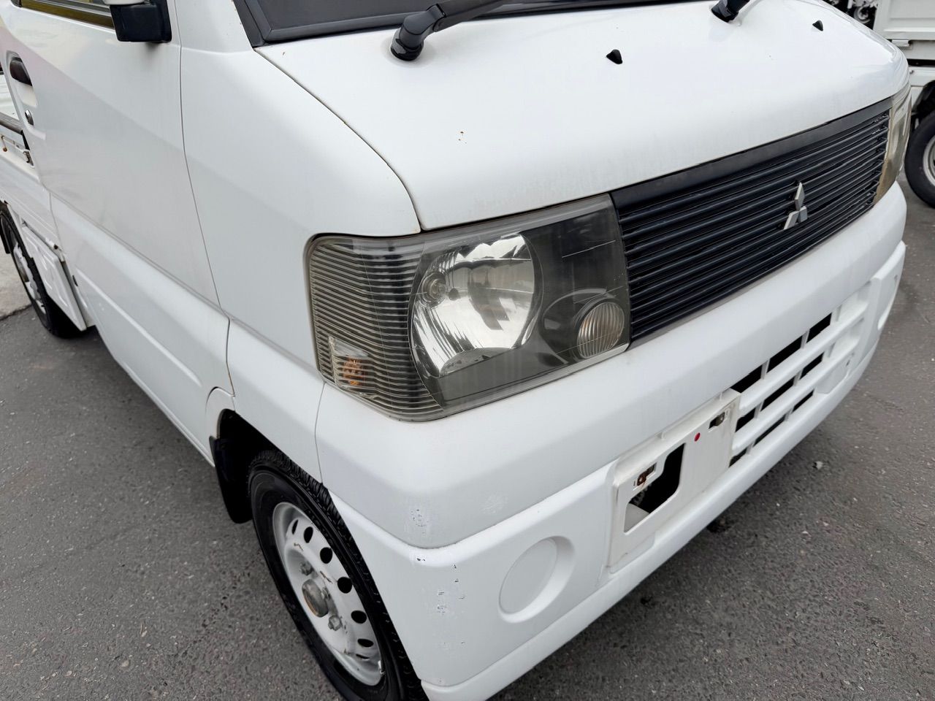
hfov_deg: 71.6
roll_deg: +4.9
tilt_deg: -29.2
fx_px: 648
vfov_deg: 56.8
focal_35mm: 24
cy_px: 350
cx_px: 468
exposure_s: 1/3145
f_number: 1.78
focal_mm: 6.76
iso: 80
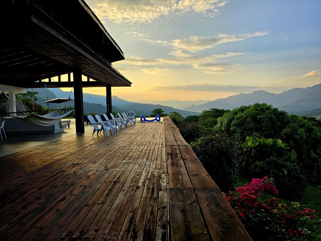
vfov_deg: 58.9
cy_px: 120
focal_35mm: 23
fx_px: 213
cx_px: 160
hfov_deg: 73.9
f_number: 1.7
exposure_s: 1/345
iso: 12
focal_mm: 6.3
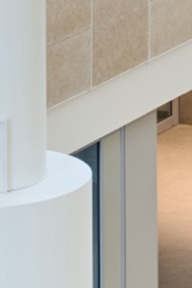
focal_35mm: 341
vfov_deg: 5.8
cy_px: -471
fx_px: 2728
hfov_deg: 4.0
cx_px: 377
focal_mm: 50
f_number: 7.1
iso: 1000
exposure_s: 1/30
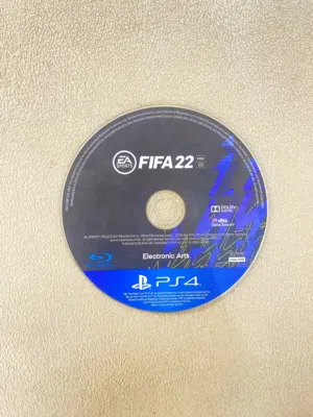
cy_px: 208
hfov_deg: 53.1
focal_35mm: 26
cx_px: 156
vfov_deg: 67.3
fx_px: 313
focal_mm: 4.25
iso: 500
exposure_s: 1/25
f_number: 1.8
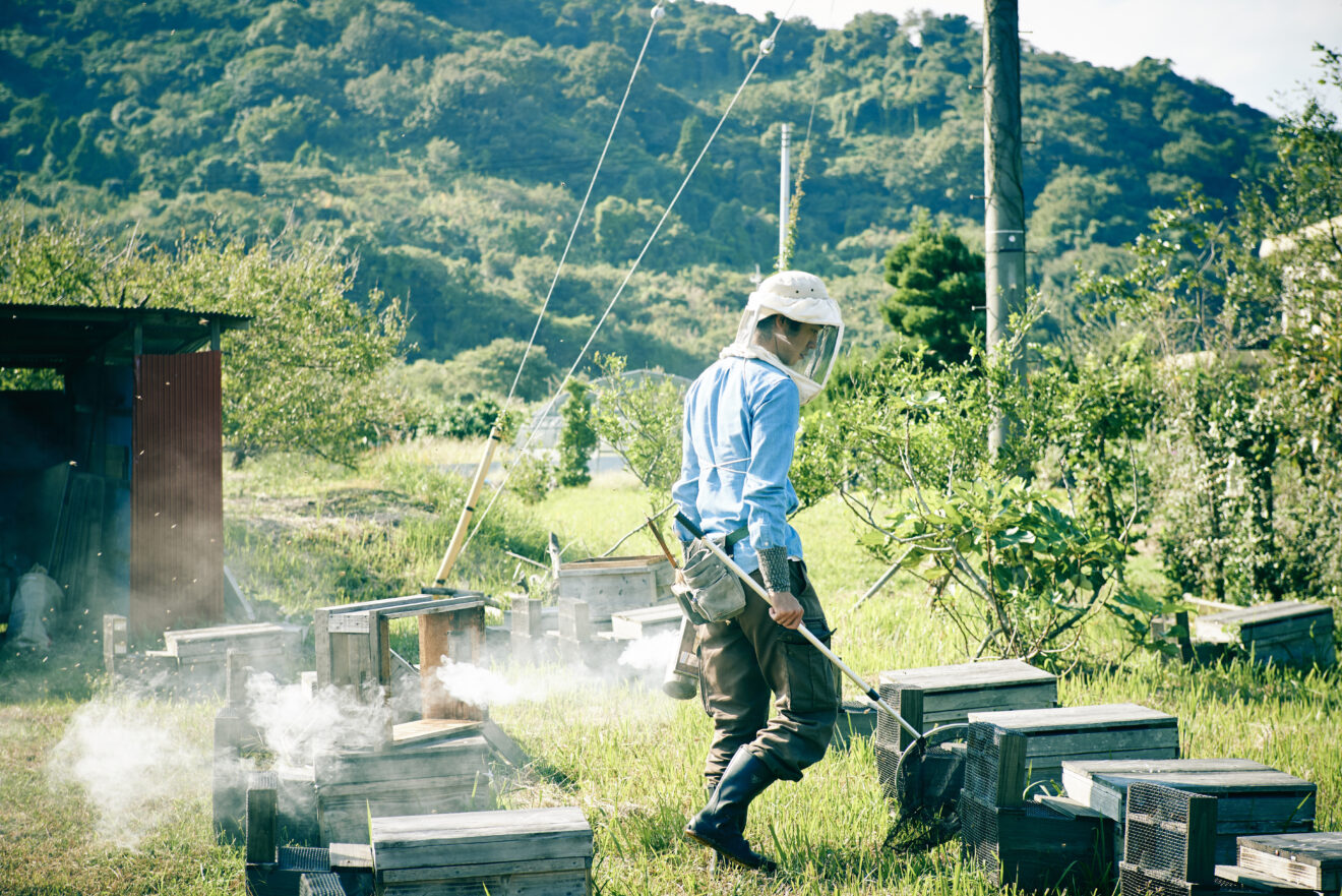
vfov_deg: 19.5
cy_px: 448
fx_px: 2610
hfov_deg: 28.8
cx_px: 671
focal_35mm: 70
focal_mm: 70
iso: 400
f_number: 4.8
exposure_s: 1/750
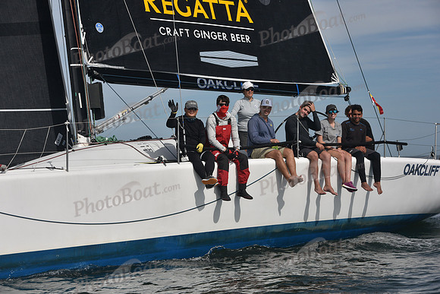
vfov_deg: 13.0
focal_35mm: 105
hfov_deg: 19.5
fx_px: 1284
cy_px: 147
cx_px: 220
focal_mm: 105
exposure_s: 1/800
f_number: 8
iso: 250
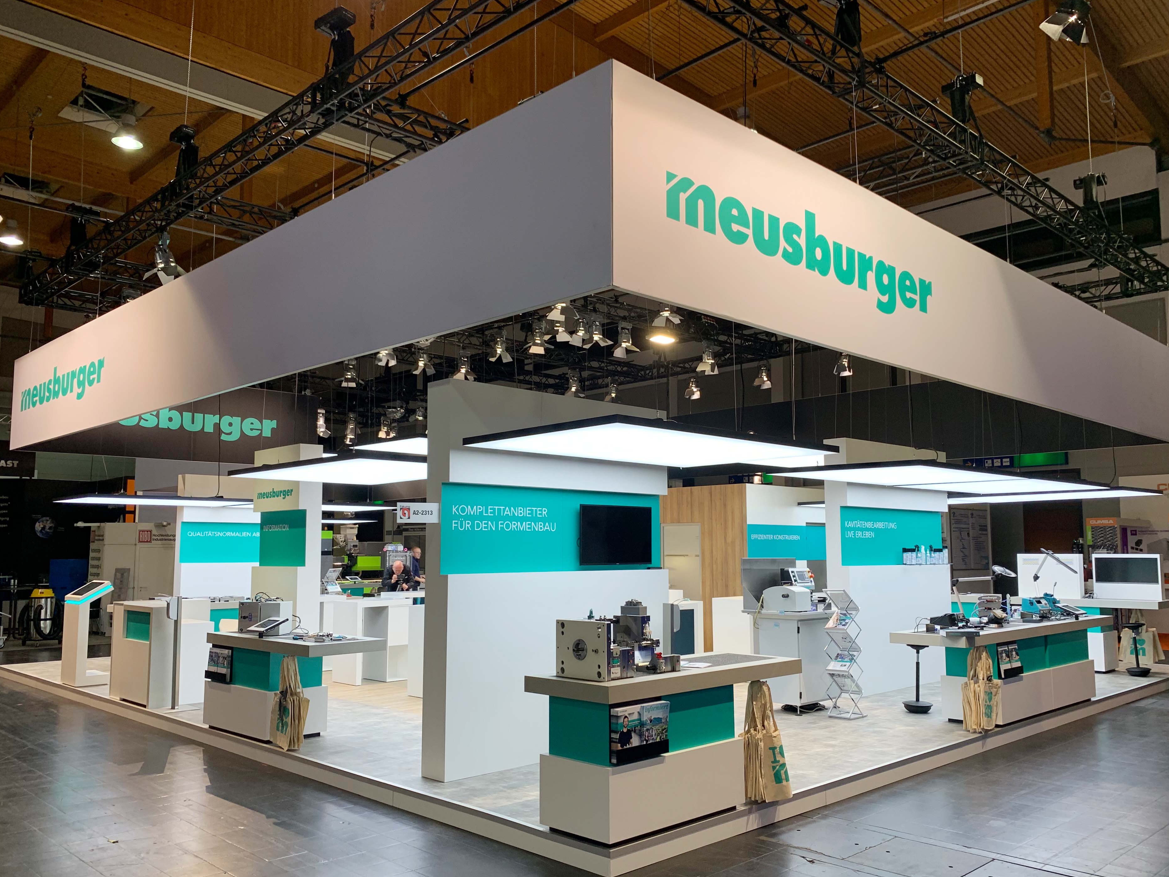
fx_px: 946
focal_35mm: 28
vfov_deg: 49.7
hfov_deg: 63.4
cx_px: 613
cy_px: 464
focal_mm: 4.25
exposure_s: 1/100
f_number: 1.8
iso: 80
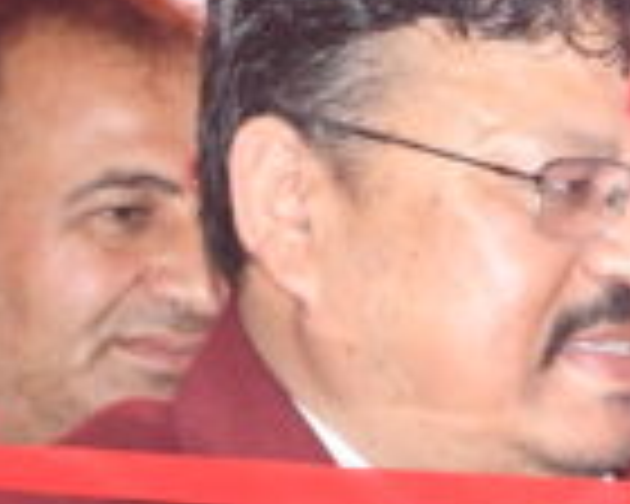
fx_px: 6451
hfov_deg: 5.4
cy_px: 576
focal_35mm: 346
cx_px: 1678
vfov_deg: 4.5
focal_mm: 45
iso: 4000
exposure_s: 1/200
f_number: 7.1
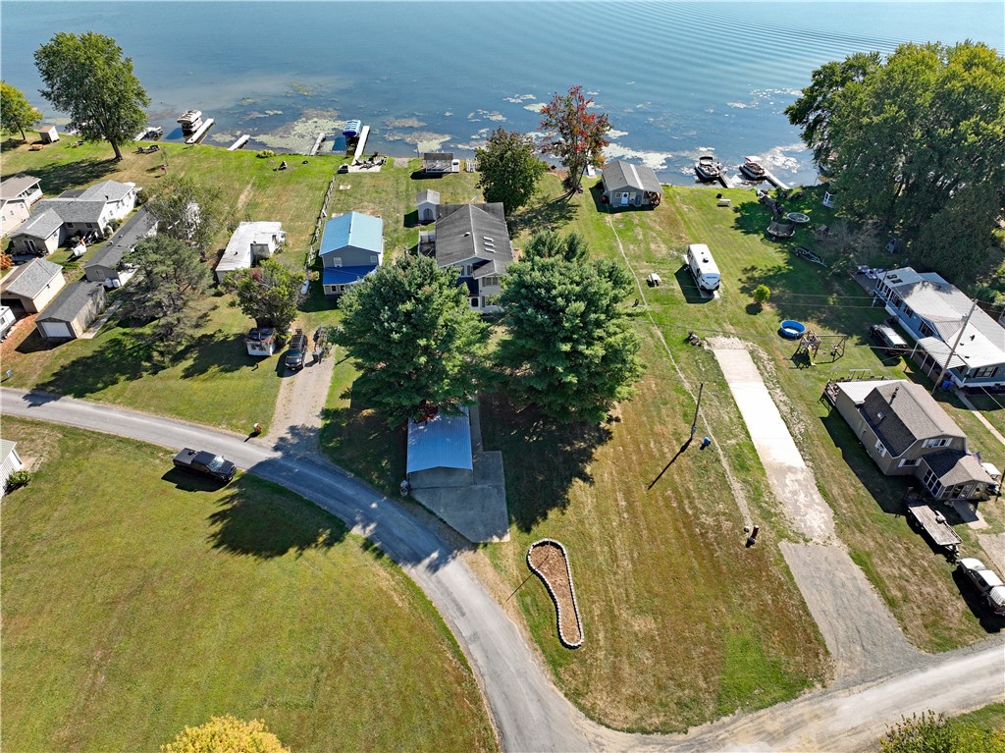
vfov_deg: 56.8
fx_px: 696
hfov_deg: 71.6
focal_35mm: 24
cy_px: 376
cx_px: 502
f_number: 2.8
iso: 100
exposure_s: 1/25
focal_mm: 12.29
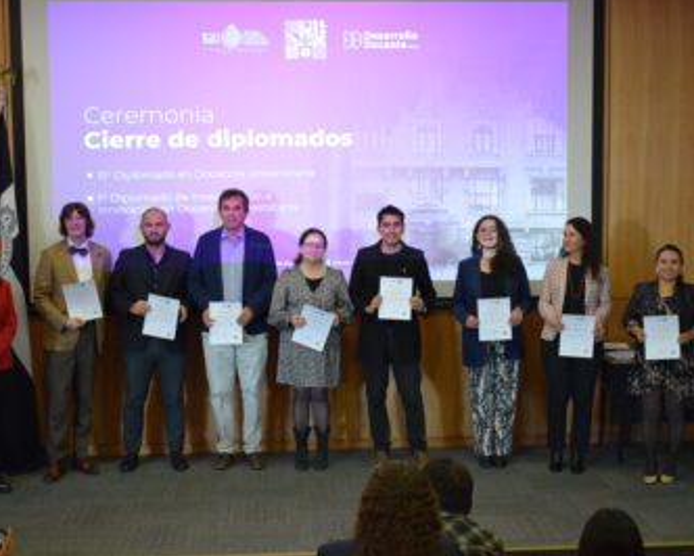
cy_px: 303
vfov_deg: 25.0
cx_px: 364
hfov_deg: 30.9
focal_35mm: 61
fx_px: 1254
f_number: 4.5
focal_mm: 32
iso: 1800
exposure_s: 1/60
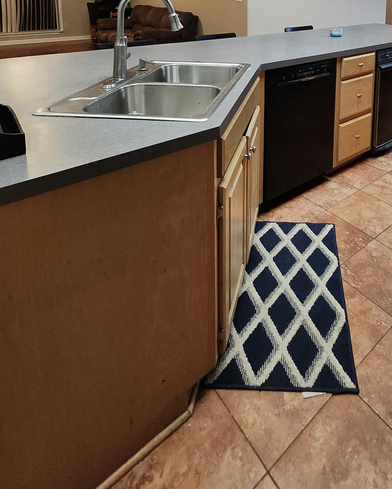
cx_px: 298
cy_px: 35
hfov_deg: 55.7
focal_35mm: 24
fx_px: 348
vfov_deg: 58.4
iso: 400
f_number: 2.2
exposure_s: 1/30
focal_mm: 1.74
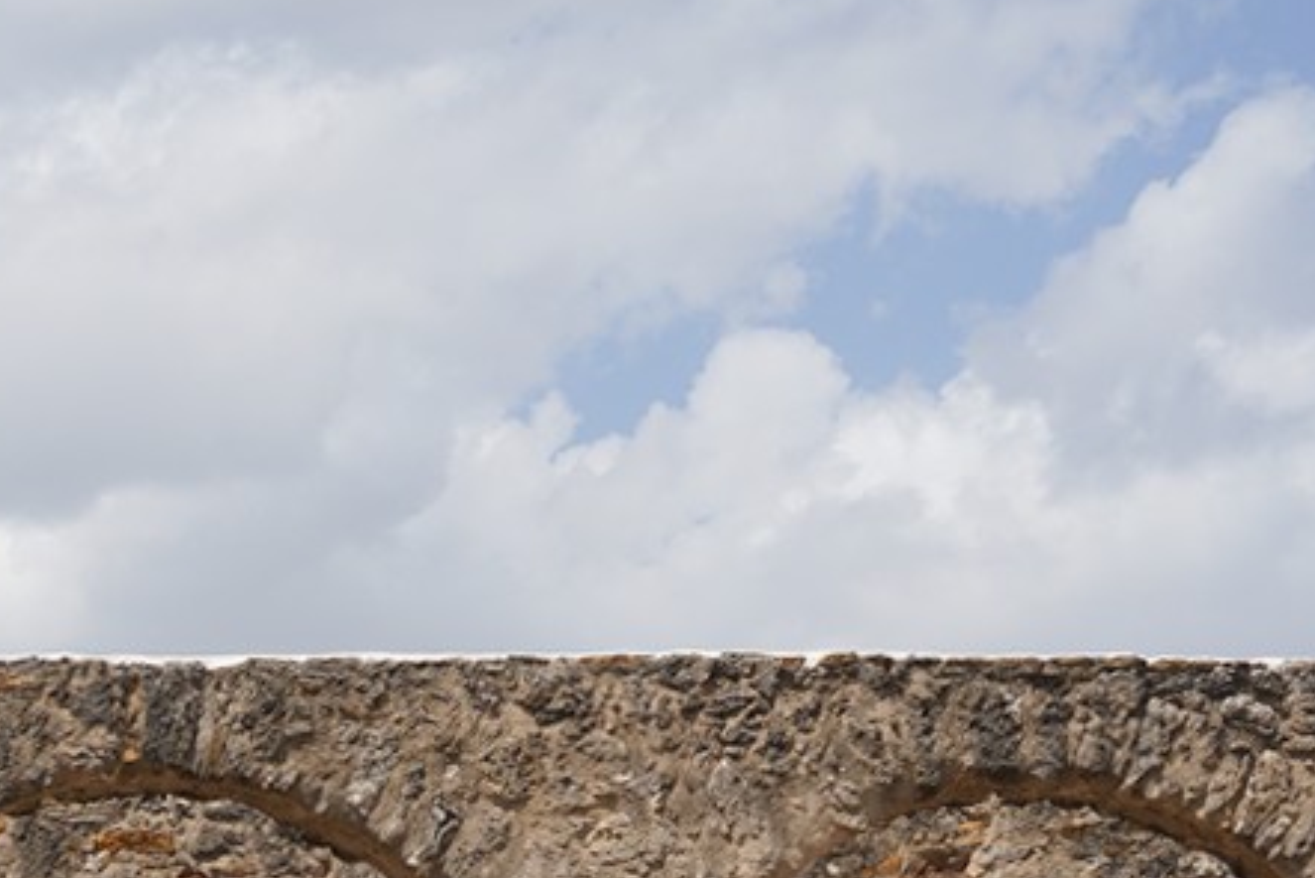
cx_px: -684
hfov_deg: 12.0
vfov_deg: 7.9
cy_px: 1938
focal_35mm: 163
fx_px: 5956
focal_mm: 36
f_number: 18
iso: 100
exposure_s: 1/100
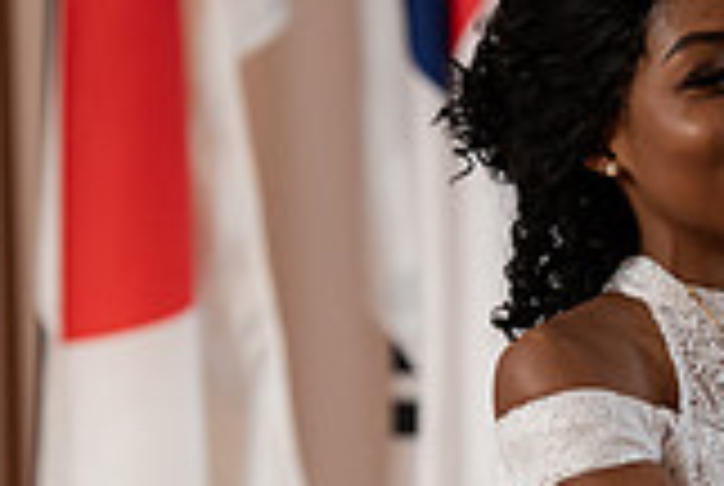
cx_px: 697
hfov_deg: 4.4
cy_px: 511
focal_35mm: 467
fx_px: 9409
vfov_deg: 3.0
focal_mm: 130
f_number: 3.2
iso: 1600
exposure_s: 1/200
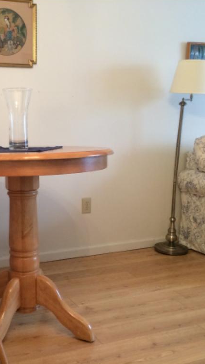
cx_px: 25
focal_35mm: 44
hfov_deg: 26.3
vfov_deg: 46.4
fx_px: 425
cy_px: 182
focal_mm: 4.12
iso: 160
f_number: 2.2
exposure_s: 1/30
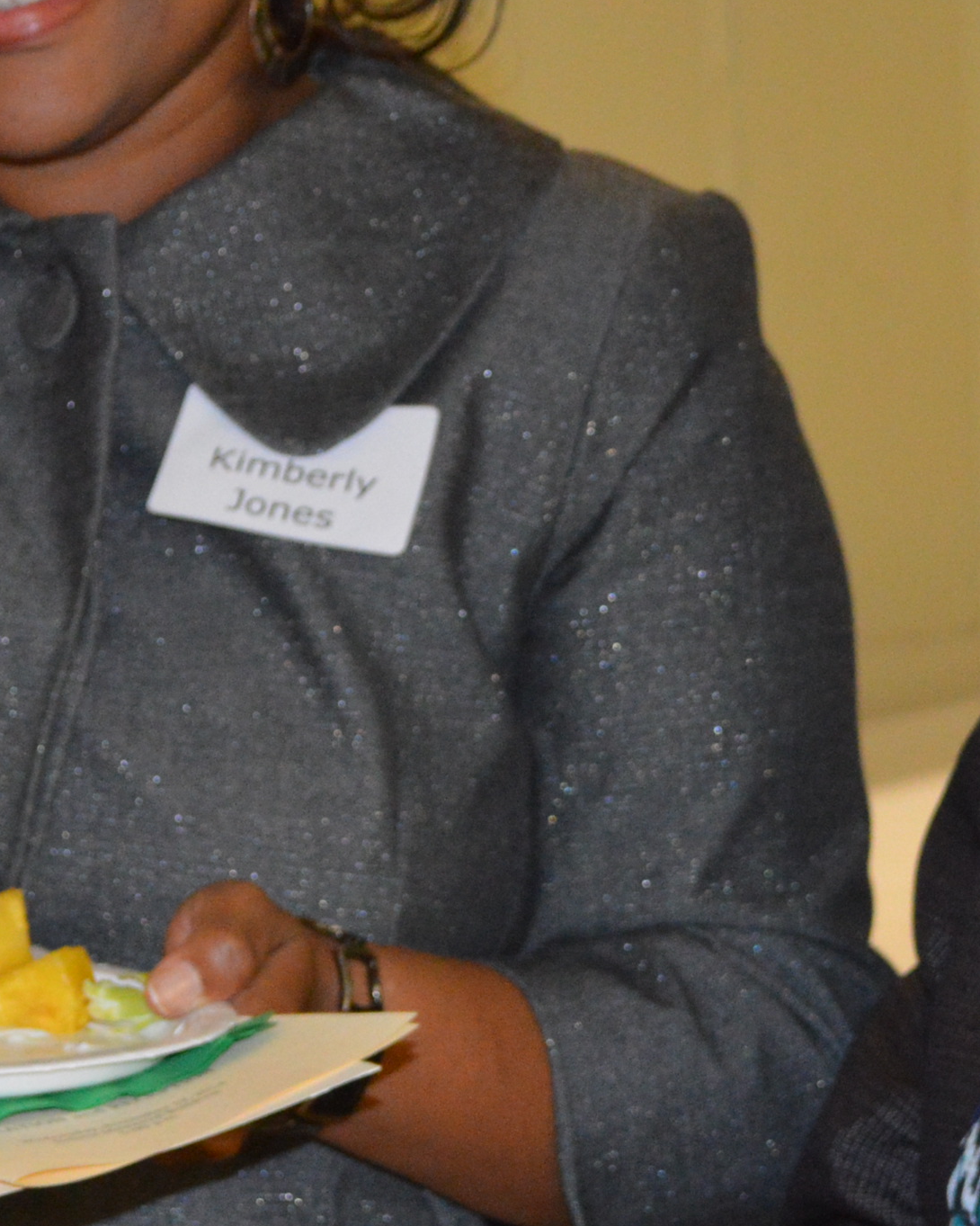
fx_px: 5403
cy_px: 473
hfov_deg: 10.3
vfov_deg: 12.9
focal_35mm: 149
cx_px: 747
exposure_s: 1/60
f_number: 4.8
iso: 1250
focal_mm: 32
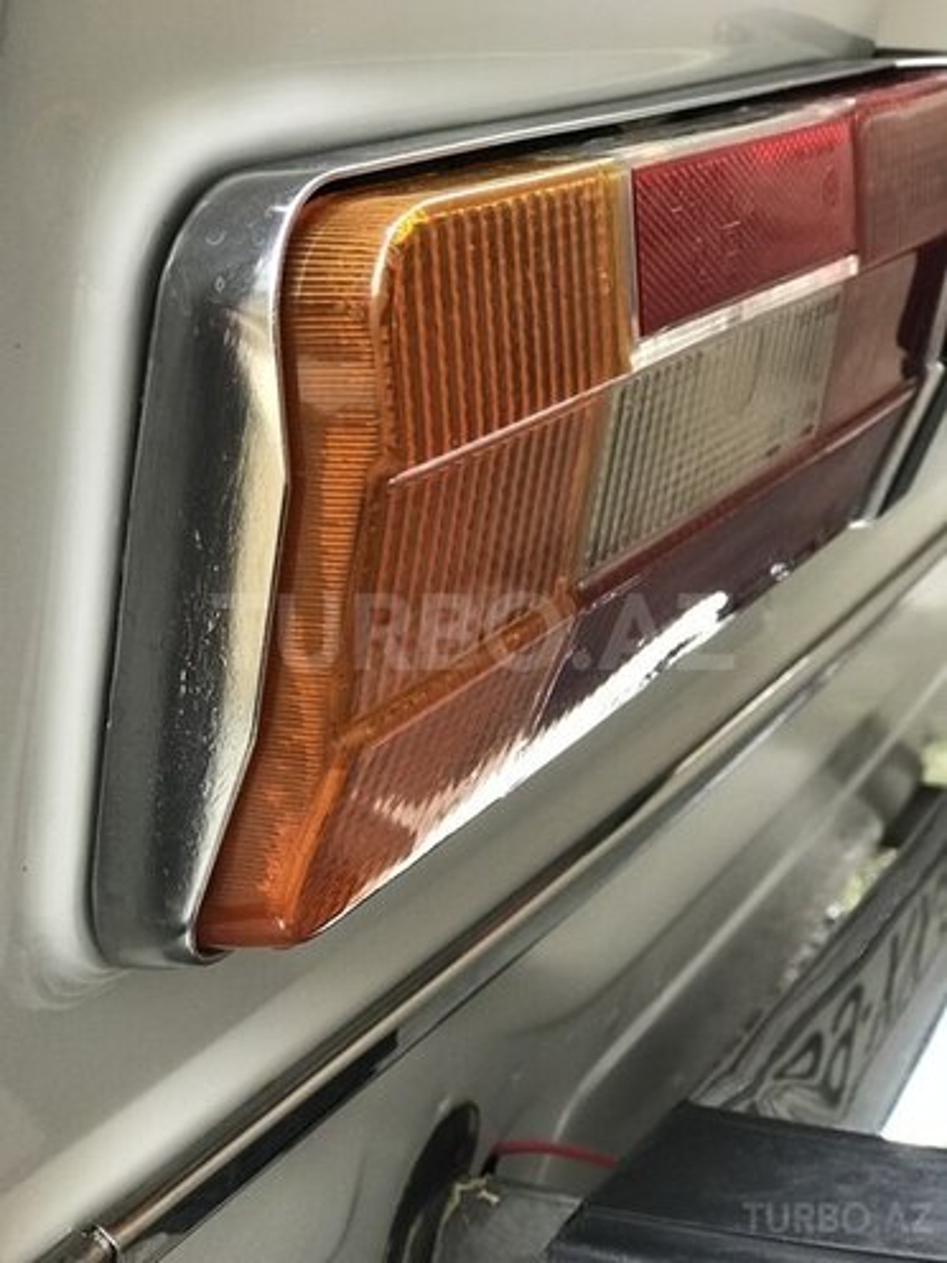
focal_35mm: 57
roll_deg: +4.1
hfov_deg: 25.7
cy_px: 632
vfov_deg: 33.8
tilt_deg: -14.9
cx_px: 474
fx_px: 2079
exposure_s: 1/50
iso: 100
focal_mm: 6.6
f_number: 2.8
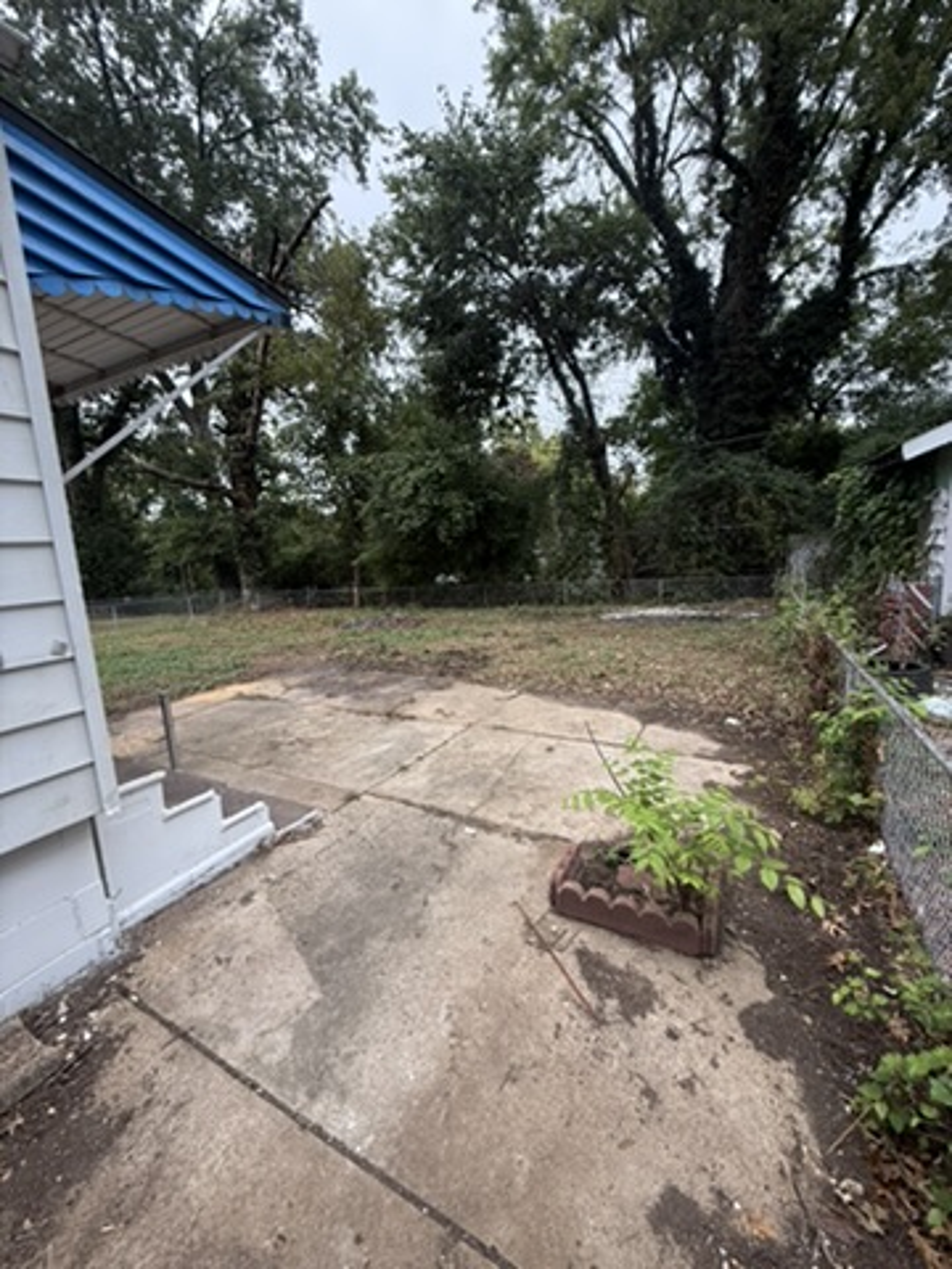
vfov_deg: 102.1
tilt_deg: -9.3
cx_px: 476
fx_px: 513
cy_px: 634
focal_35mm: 14
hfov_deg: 85.7
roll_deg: +3.1
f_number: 2.2
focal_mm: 2.22
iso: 64
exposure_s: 1/133
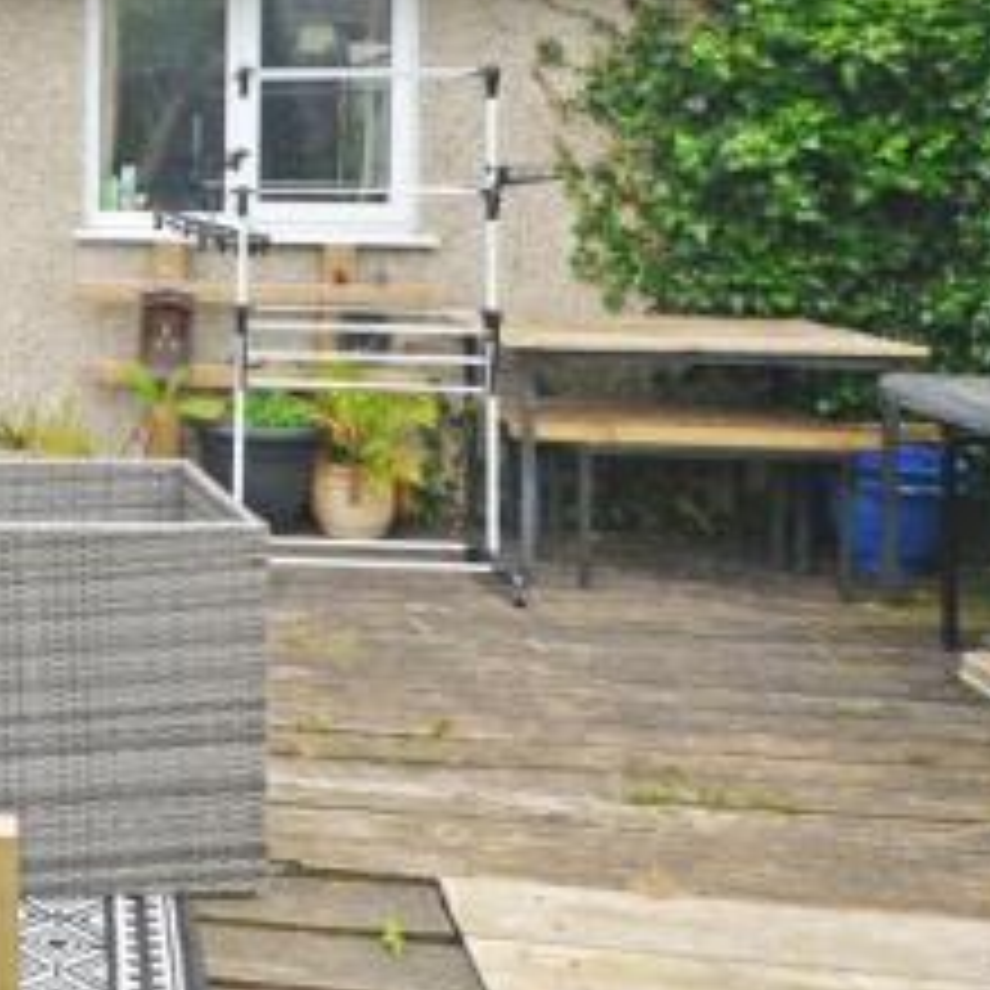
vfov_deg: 39.5
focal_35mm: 38
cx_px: -135
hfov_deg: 36.2
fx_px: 1230
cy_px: 36
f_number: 11
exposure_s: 1/160
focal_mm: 10
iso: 450
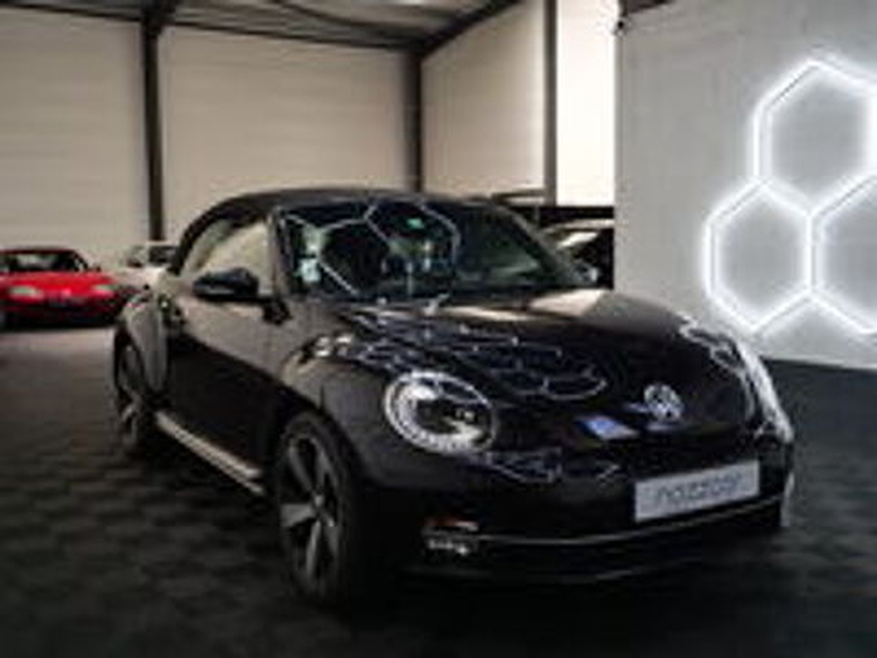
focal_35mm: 36
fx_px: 912
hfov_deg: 51.4
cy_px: 329
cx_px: 438
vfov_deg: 39.7
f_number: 3.2
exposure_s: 1/60
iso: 200
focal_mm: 18
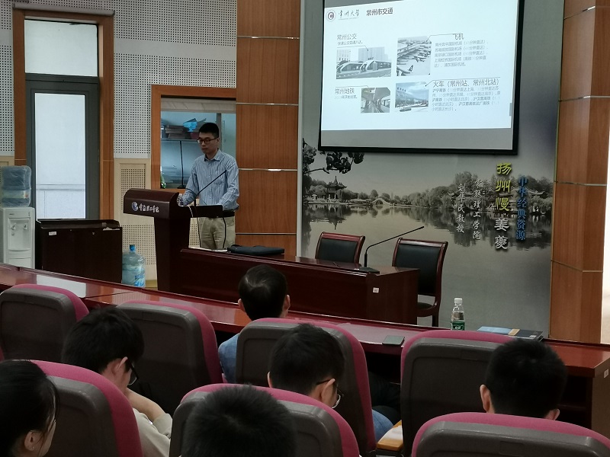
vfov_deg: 28.0
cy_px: 228
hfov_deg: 36.8
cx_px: 305
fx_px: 916
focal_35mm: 52
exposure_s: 1/100
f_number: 1.8
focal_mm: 4.75
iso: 400
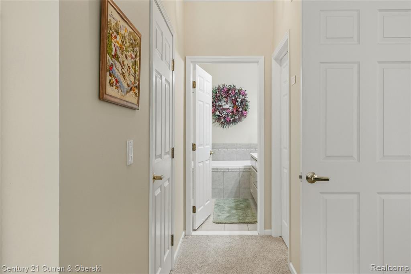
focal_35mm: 26
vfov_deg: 49.5
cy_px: 137
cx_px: 206
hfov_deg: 69.4
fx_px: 297
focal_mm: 17.3
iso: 800
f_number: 8
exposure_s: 1/4
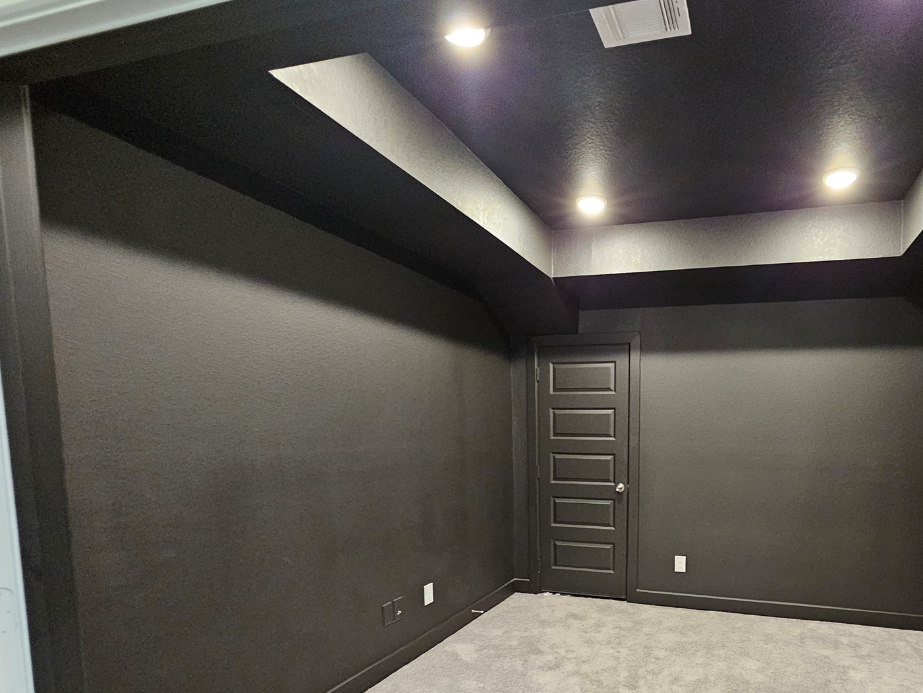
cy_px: 476
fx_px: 507
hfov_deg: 81.6
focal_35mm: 19
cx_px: 621
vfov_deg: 66.4
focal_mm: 2.2
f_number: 2.2
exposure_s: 1/30
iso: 640
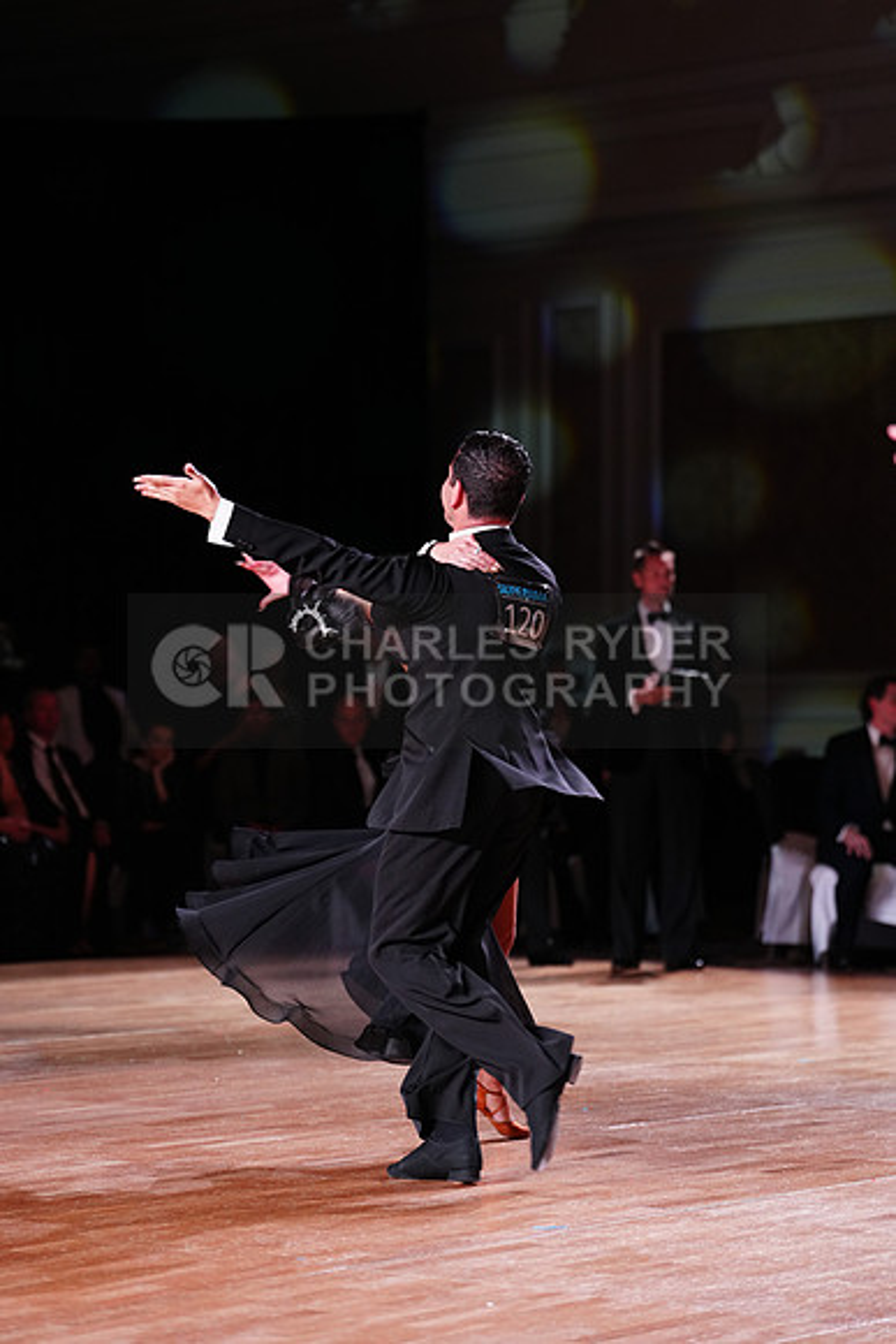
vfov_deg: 20.0
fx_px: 3805
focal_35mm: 102
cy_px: 672
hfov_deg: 13.4
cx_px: 448
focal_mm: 102
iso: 2000
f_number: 2.8
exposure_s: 1/400
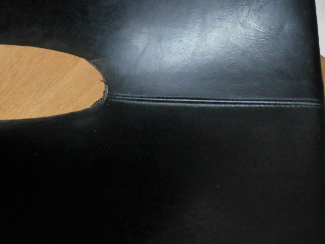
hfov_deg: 13.9
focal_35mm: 139
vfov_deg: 10.5
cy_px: 280
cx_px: -15
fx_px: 1305
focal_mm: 25
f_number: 5.1
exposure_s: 1/60
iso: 640
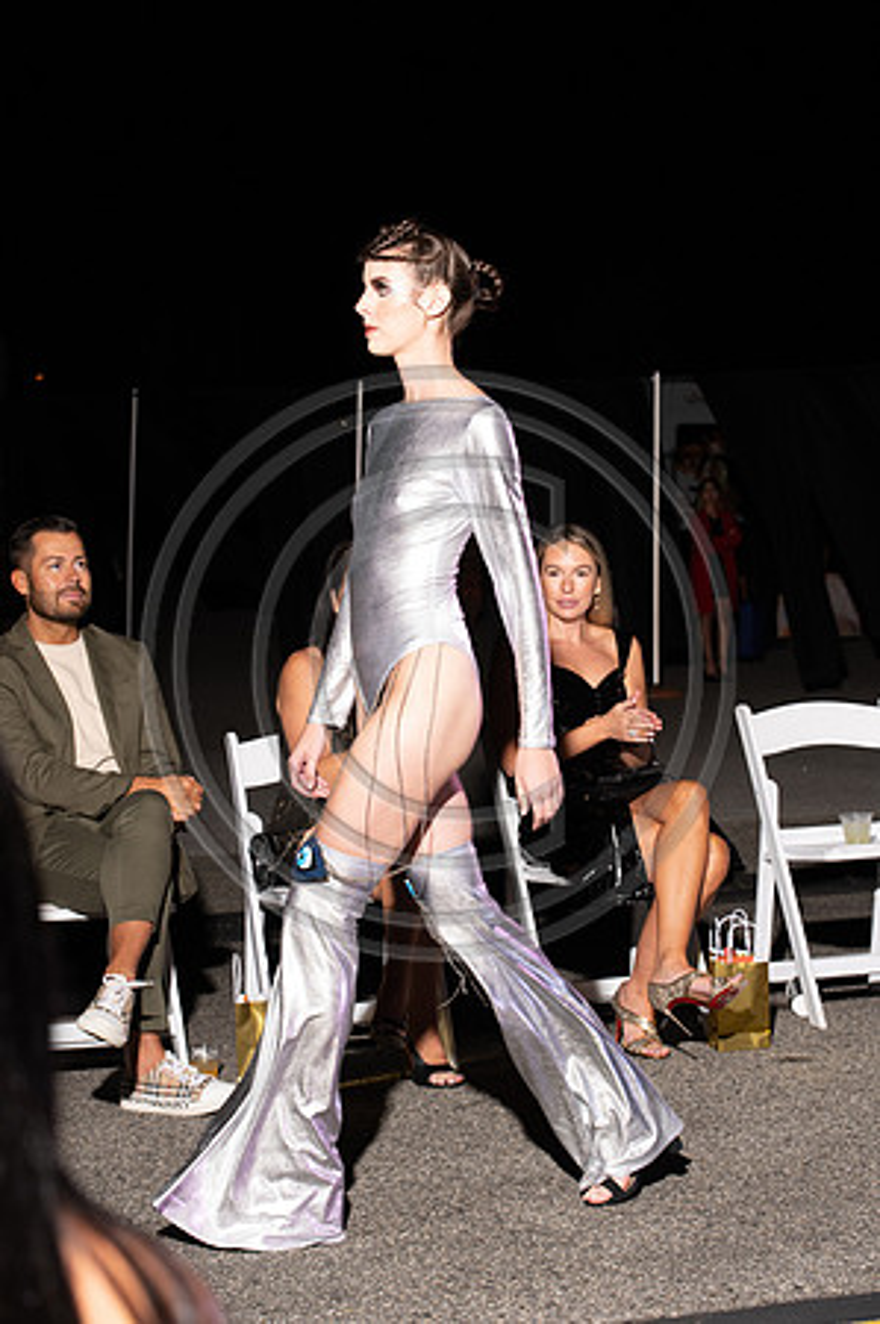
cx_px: 440
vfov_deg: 23.9
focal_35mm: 85
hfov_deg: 16.0
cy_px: 662
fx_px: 3124
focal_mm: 85
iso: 1000
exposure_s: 1/200
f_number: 6.3
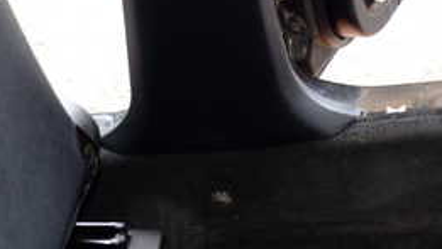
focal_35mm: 75
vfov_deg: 15.4
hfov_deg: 28.2
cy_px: -61
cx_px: 205
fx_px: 879
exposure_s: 1/30
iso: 200
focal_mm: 5.4
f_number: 2.3
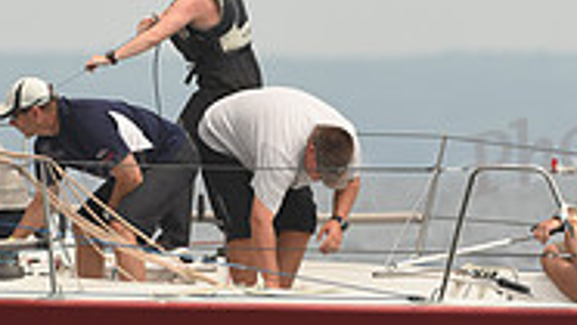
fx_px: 19983
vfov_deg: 0.9
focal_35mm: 1305
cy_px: 0
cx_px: 309
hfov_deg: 1.7
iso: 250
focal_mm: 400
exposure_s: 1/1000
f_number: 5.6
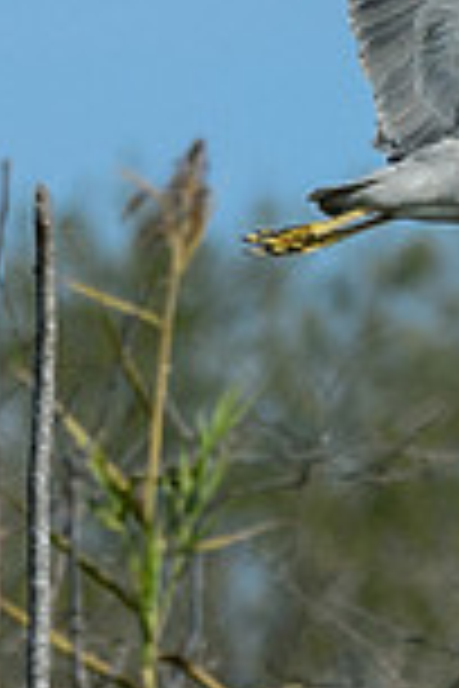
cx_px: 219
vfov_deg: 0.7
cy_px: -104
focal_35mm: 2770
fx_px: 52972
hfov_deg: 0.5
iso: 400
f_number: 8
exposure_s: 1/2500
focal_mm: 340
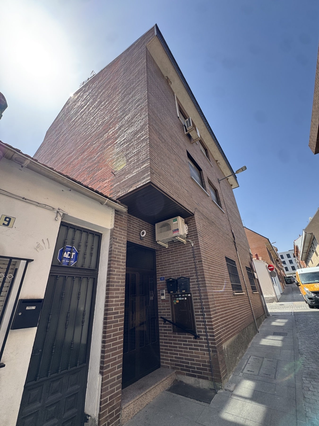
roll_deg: +2.2
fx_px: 172
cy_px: 213
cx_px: 160
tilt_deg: +29.1
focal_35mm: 14
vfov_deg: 102.1
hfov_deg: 85.7
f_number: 2.2
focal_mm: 2.22
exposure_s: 1/479
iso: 40
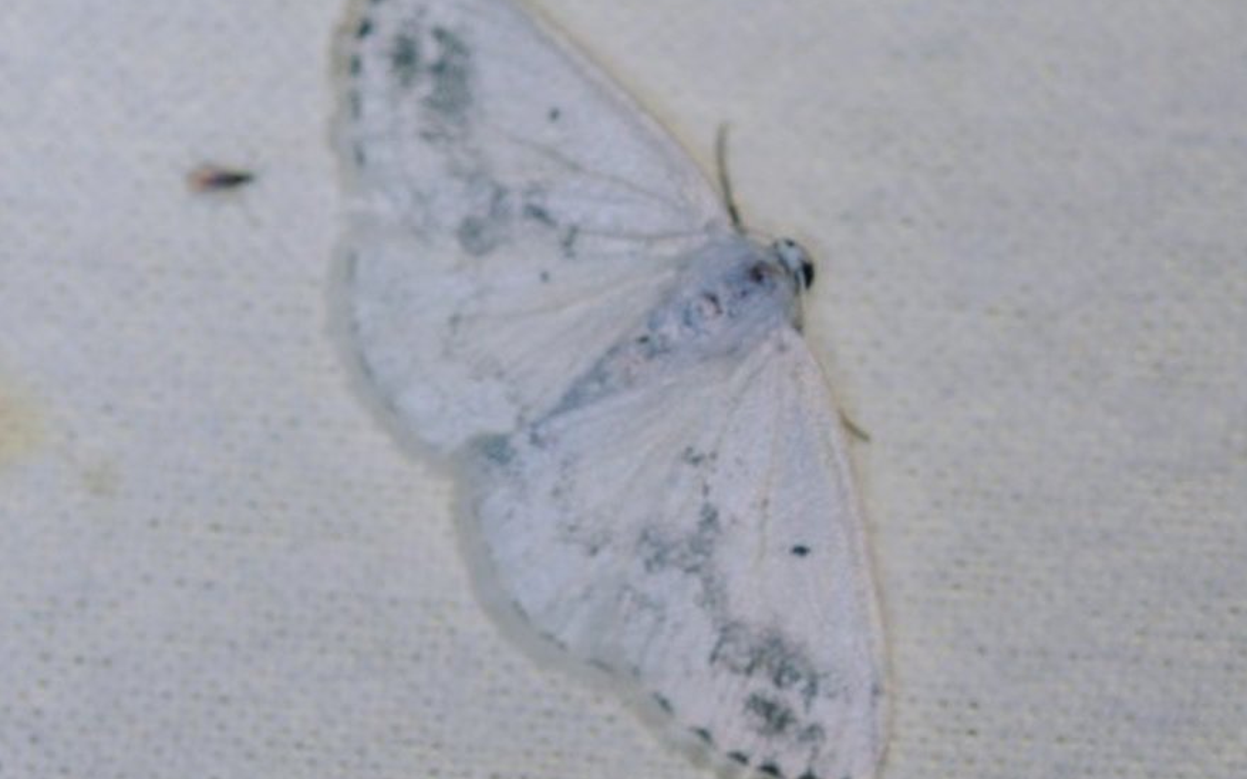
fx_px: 5966
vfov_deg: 7.5
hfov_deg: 11.9
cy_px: 374
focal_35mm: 176
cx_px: 589
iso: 640
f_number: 9
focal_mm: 105
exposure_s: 1/100
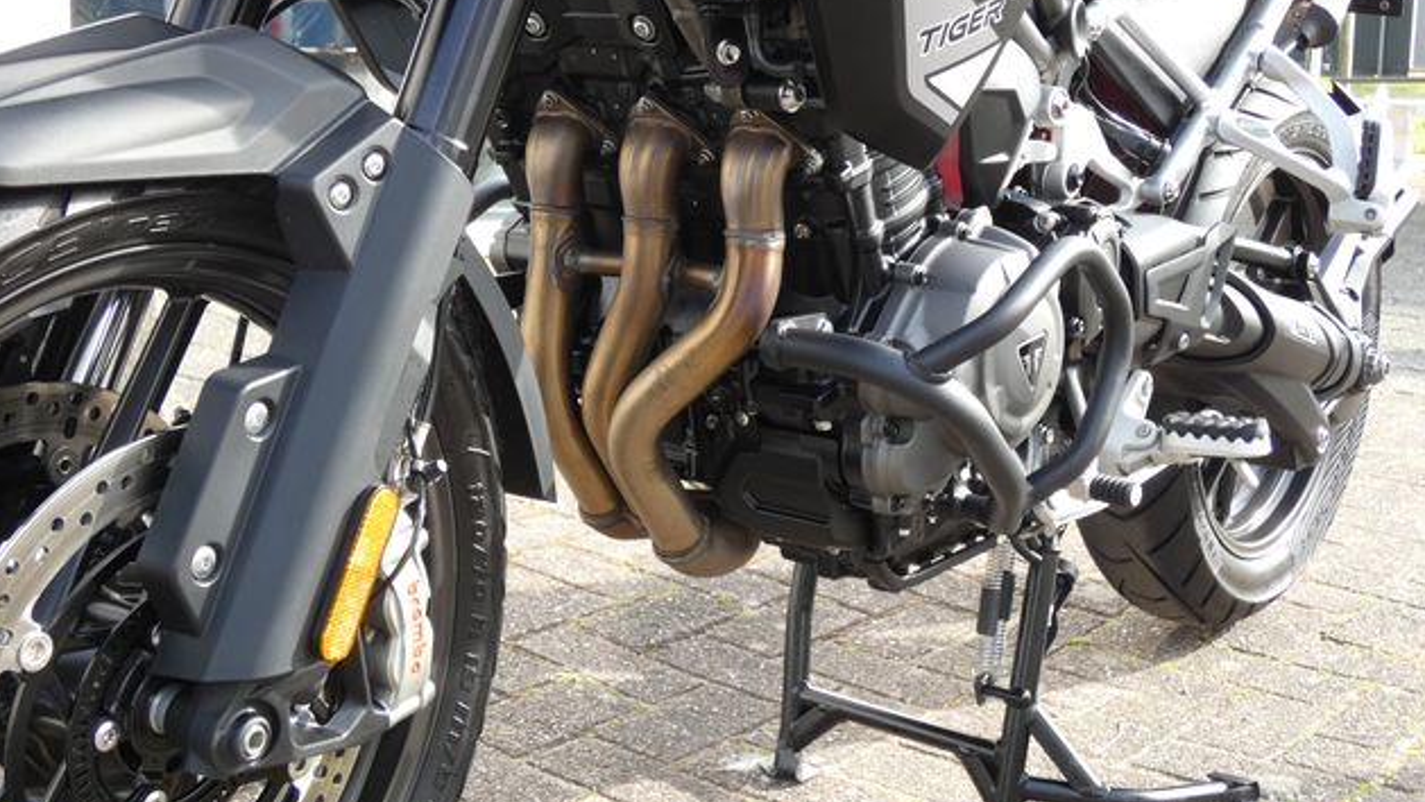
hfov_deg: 40.6
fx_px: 1927
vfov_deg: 23.4
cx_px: 707
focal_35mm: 51
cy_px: 292
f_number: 3.8
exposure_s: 1/80
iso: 100
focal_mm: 8.2
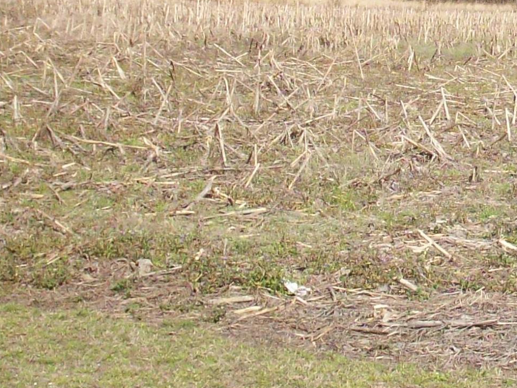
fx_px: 1718
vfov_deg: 12.8
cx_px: 516
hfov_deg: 16.8
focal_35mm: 115
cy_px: 93
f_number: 5.6
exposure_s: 1/747
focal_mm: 6.2
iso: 200
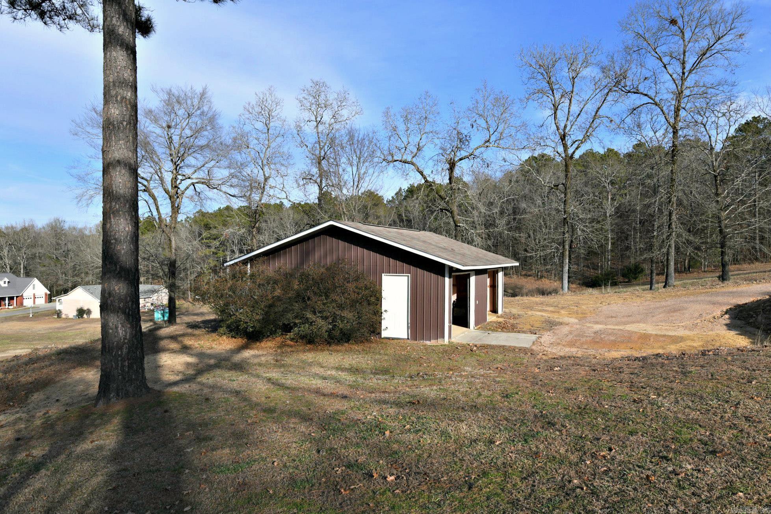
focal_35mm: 24
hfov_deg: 73.7
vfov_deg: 53.1
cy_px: 257
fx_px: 514
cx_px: 386
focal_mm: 24
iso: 160
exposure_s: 1/400
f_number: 10
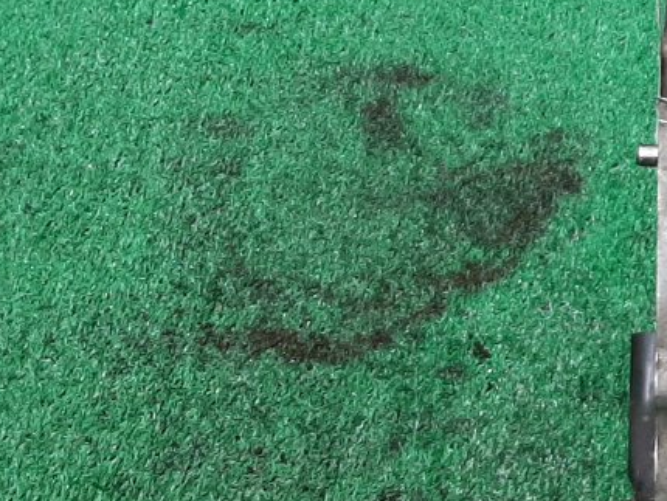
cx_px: 918
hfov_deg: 20.2
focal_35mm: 87
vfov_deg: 17.0
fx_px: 1677
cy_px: 237
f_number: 1.7
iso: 121
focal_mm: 3.93
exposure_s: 1/50
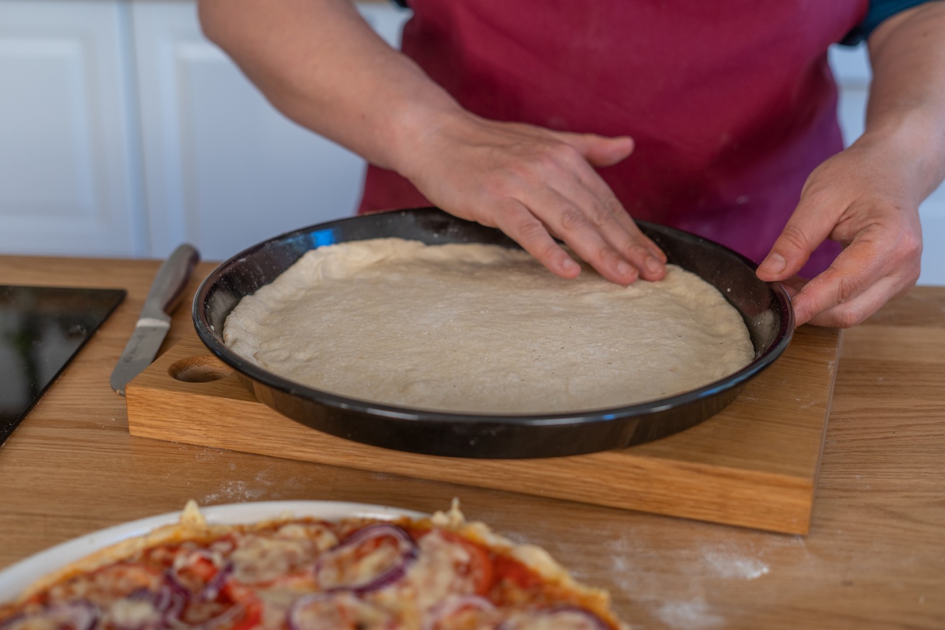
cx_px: 472
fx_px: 1312
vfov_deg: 27.0
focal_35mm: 50
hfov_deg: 39.6
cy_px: 315
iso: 320
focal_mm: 50
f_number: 3.2
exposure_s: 1/80
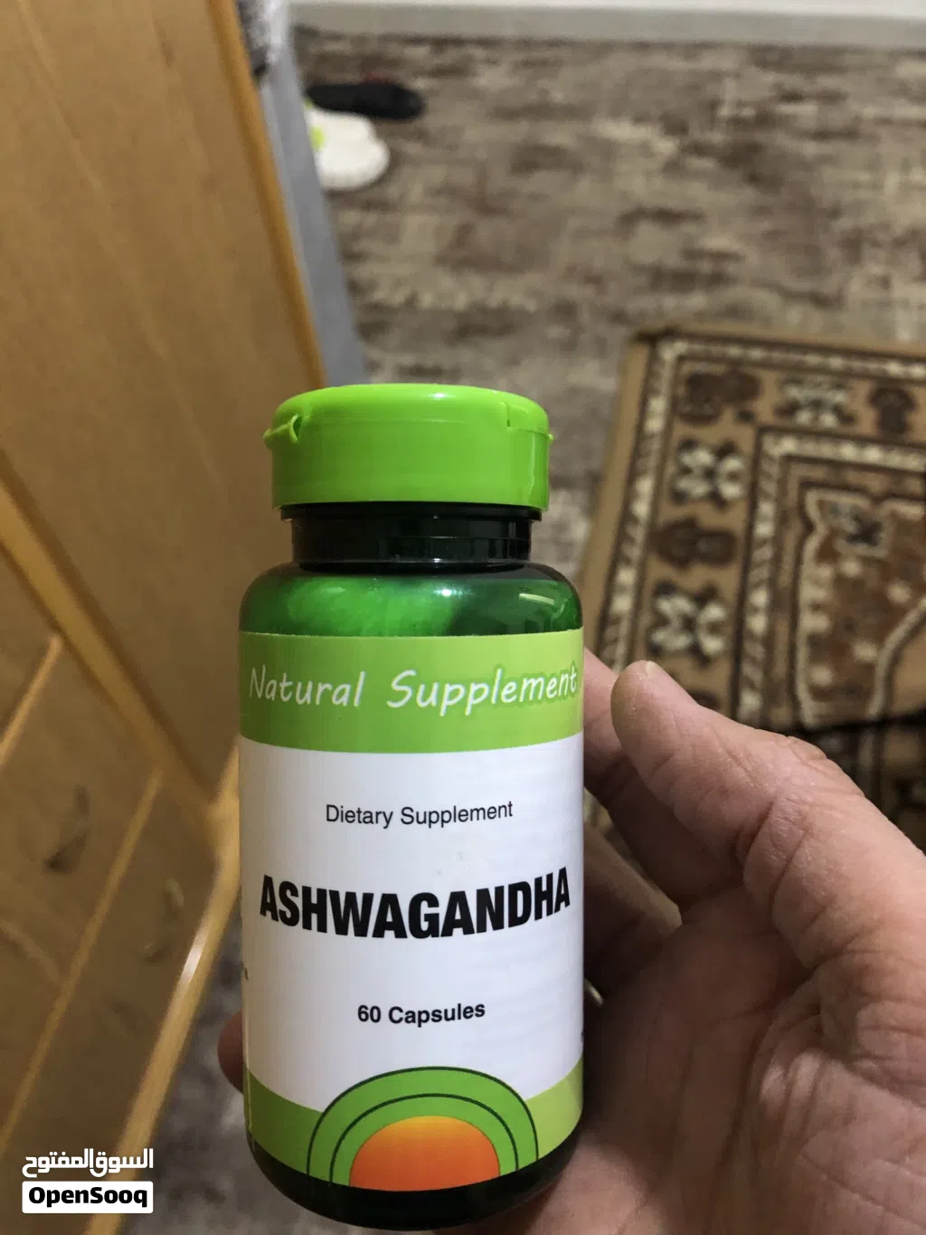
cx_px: 463
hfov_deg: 49.8
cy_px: 618
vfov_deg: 63.4
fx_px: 999
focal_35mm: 28
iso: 100
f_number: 1.8
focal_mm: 4
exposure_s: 1/11
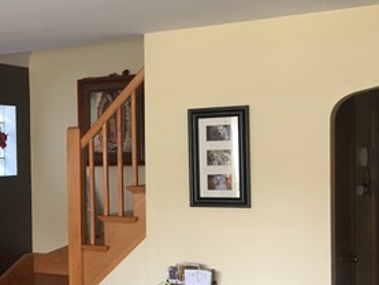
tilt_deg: -0.9
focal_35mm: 67
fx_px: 734
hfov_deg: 26.7
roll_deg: +2.1
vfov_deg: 21.9
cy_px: 177
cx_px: -34
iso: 80
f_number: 2.2
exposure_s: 1/30
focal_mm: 4.15
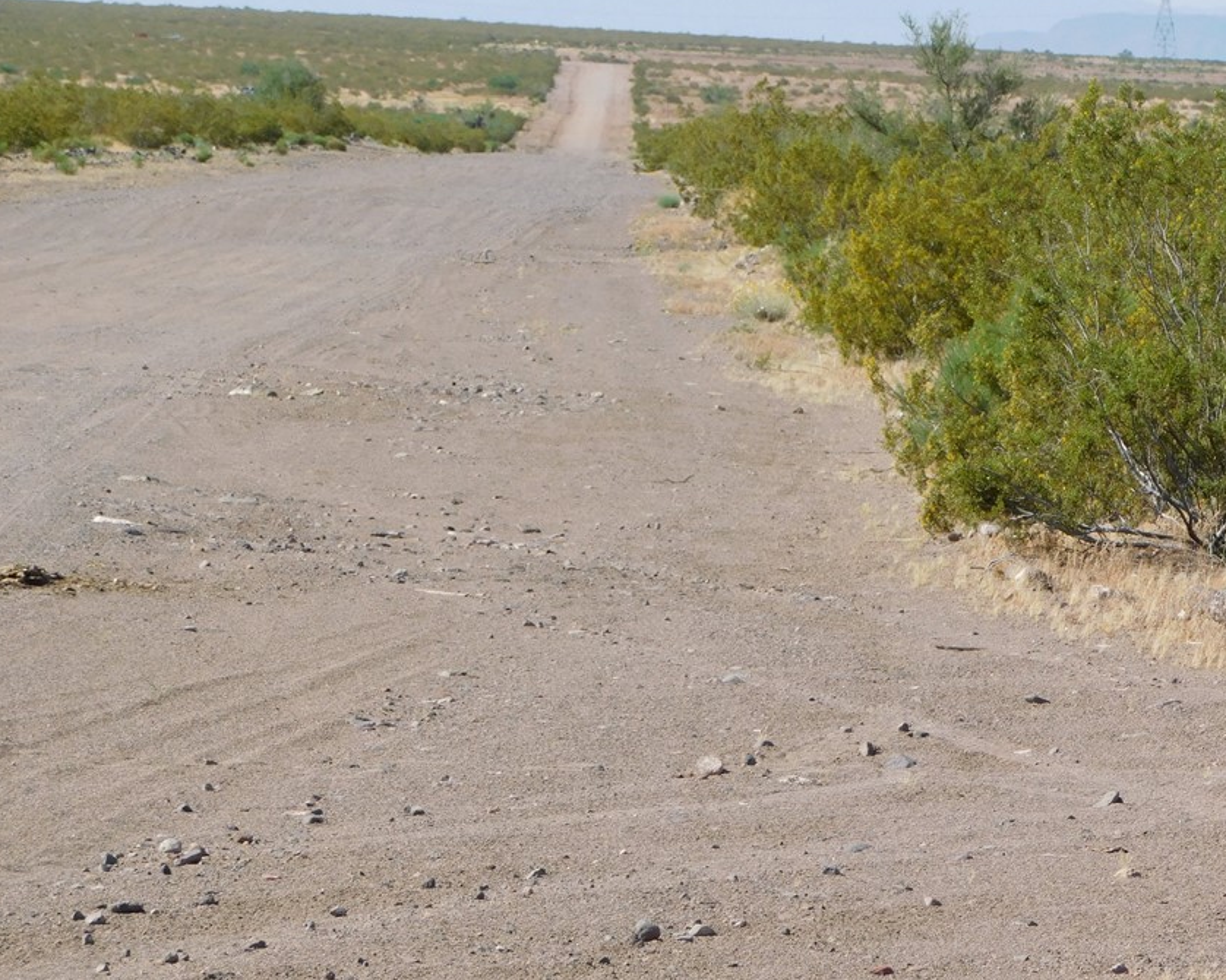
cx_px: 688
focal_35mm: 241
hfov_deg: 8.0
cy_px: 544
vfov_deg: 6.4
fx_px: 8743
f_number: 5.4
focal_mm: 35.9
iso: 125
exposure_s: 1/500
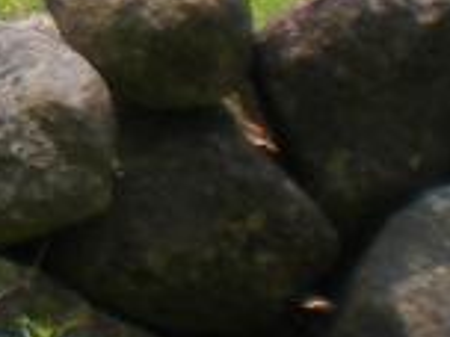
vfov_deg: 5.7
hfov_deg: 7.2
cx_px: -681
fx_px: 3328
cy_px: -302
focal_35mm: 256
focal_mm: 6.3
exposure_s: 1/225
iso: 64
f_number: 4.6
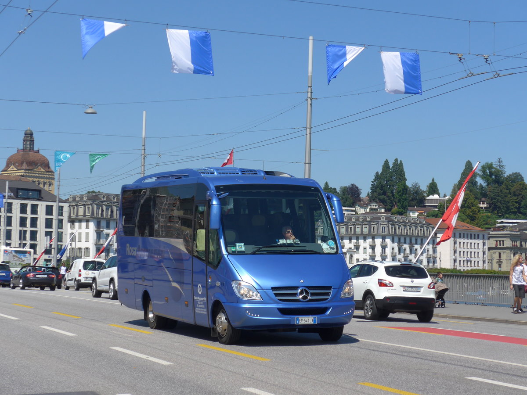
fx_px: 1218
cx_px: 264
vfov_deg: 18.4
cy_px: 198
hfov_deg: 24.4
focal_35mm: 80
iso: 80
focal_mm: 16
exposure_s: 1/800
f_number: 4.4
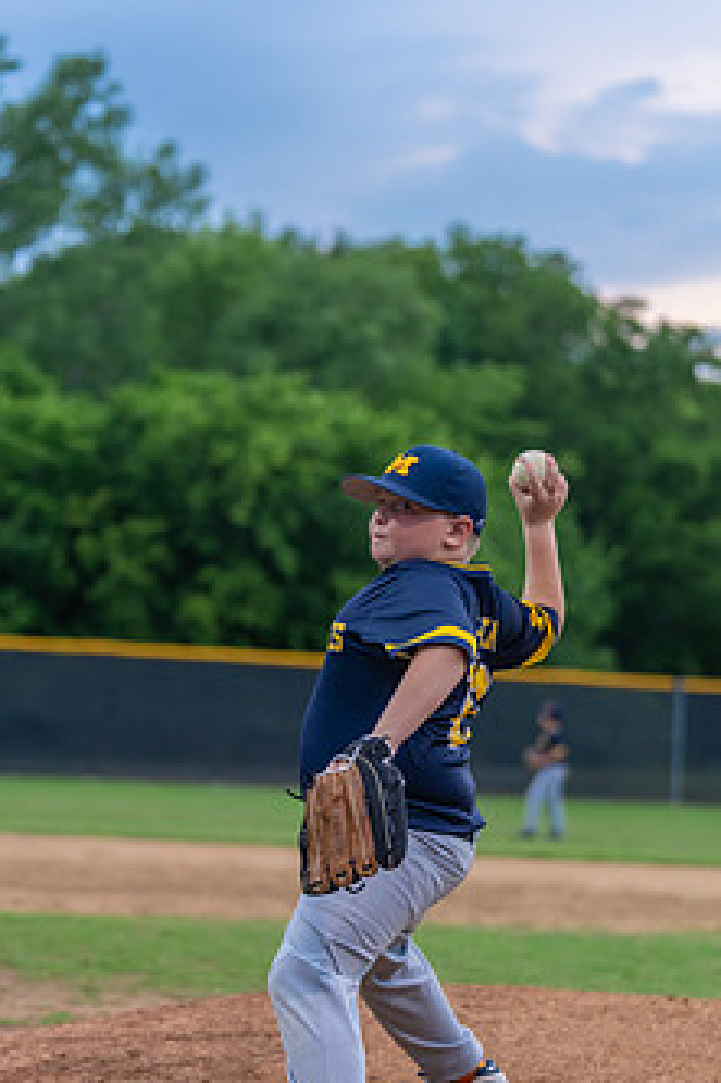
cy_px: 610
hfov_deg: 12.0
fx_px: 3428
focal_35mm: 114
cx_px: 391
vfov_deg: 17.9
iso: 1250
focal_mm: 84
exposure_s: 1/1000
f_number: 2.8
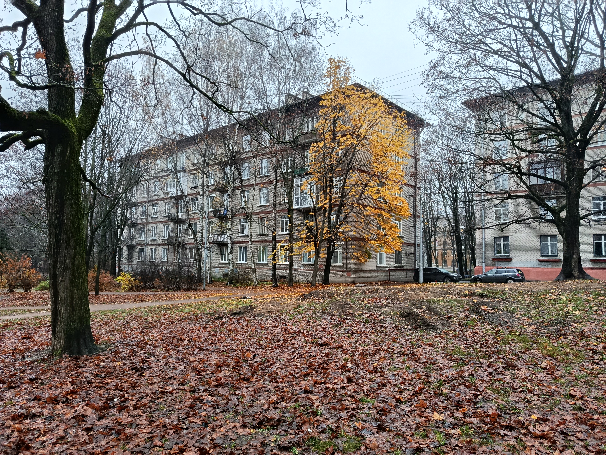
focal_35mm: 24
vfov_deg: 56.8
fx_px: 420
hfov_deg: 71.6
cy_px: 228
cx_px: 303
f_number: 1.7
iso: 691
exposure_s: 1/100
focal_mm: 5.24
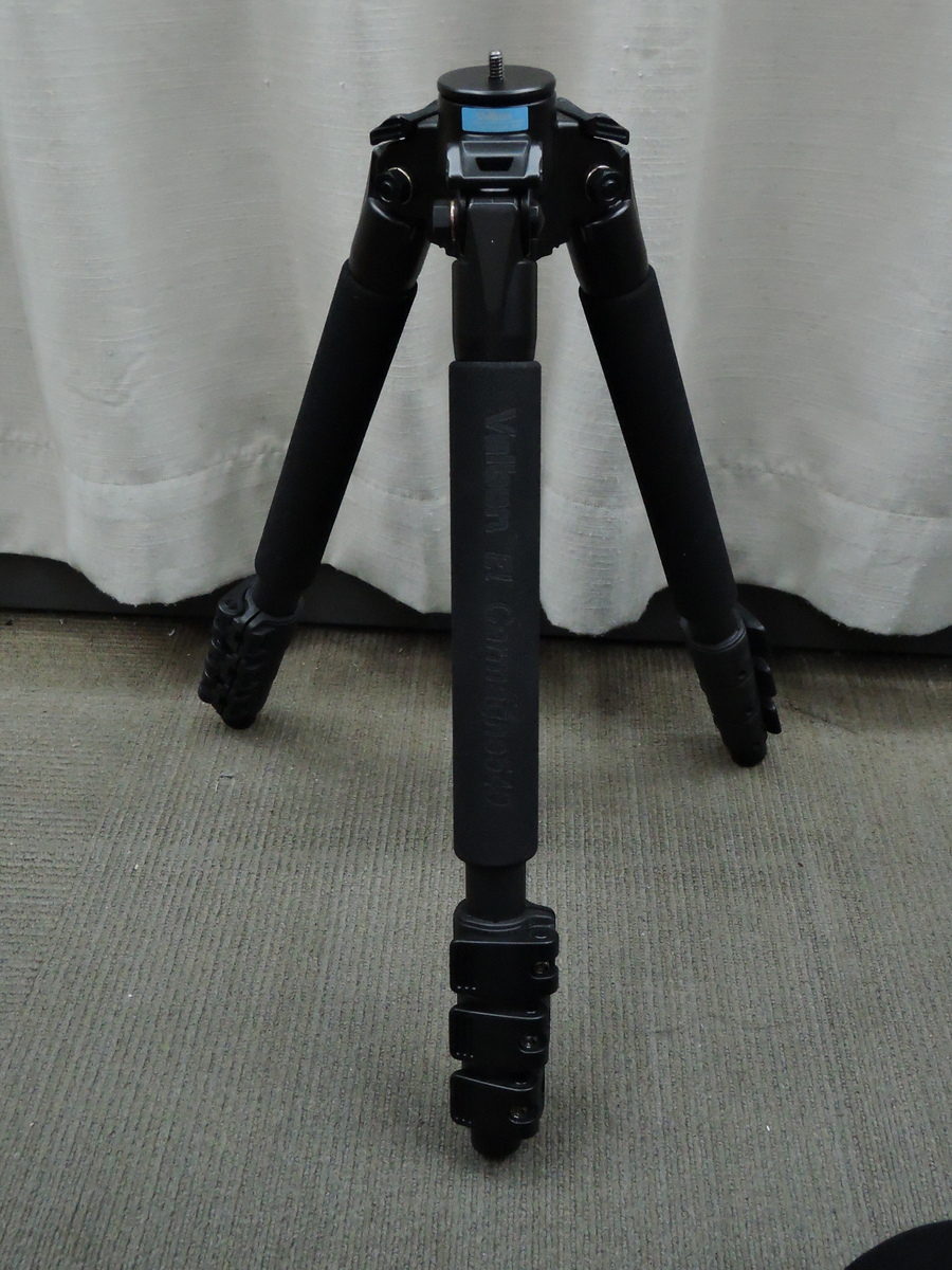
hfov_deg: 40.7
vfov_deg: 52.6
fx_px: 1283
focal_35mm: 35
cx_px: 476
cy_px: 635
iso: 1600
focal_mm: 7.5
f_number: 5.6
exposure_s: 1/125
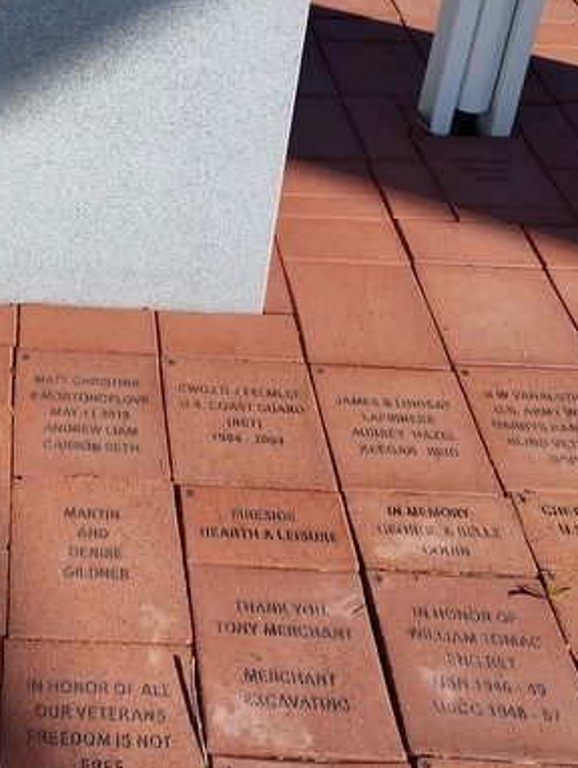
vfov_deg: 35.4
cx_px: 2
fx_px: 1067
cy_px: -22
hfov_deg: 28.5
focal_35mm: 48
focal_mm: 5.56
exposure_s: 1/1282
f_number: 1.8
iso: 100
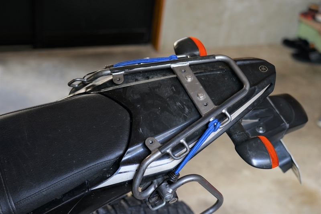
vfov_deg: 27.5
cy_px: 107
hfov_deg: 40.3
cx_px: 160
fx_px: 437
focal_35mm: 49
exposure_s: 1/60
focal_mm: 49
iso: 640
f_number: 4
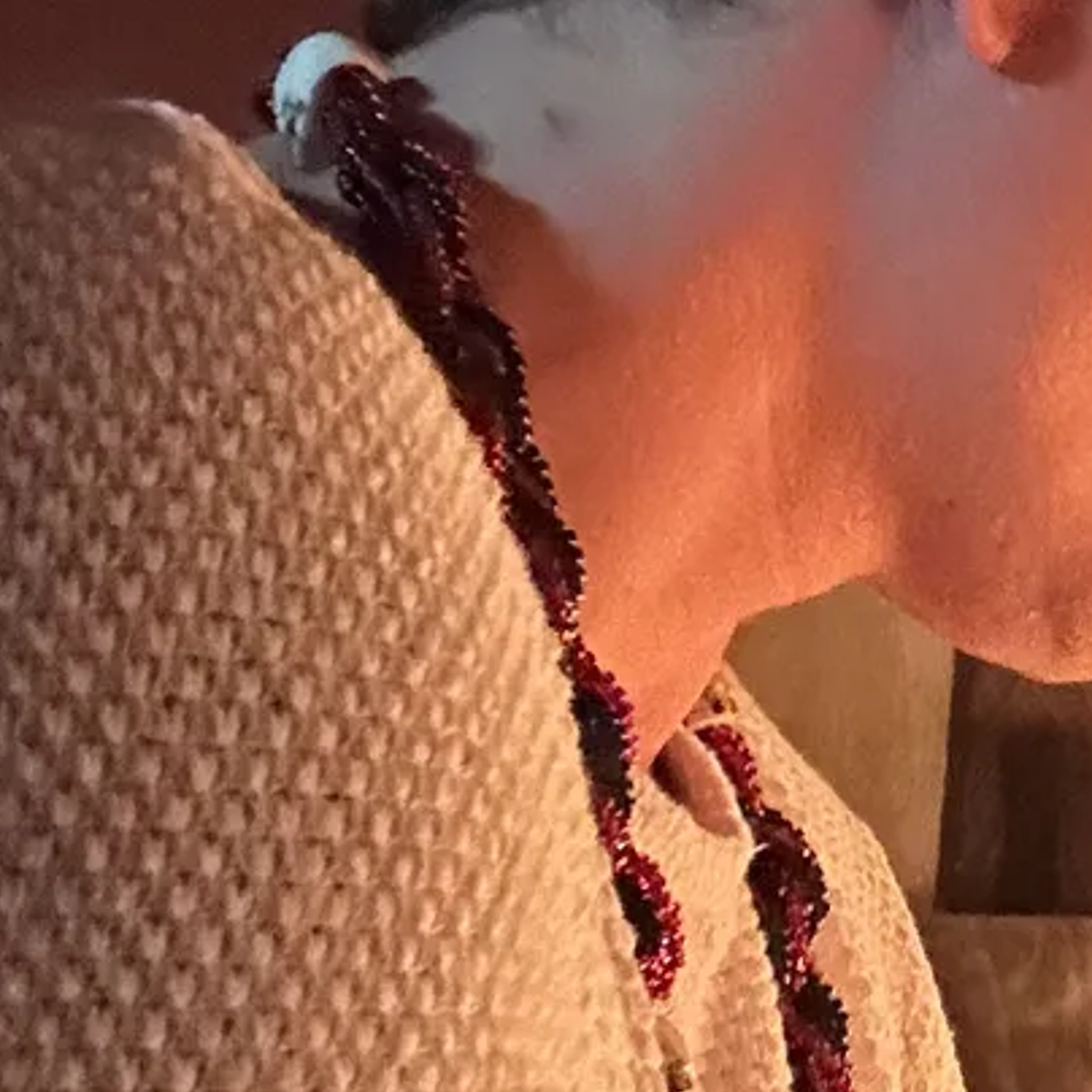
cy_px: 476
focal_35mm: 105
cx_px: 1527
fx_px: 3747
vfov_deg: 16.6
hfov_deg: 15.5
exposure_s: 1/15
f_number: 1.9
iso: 1000
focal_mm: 2.69
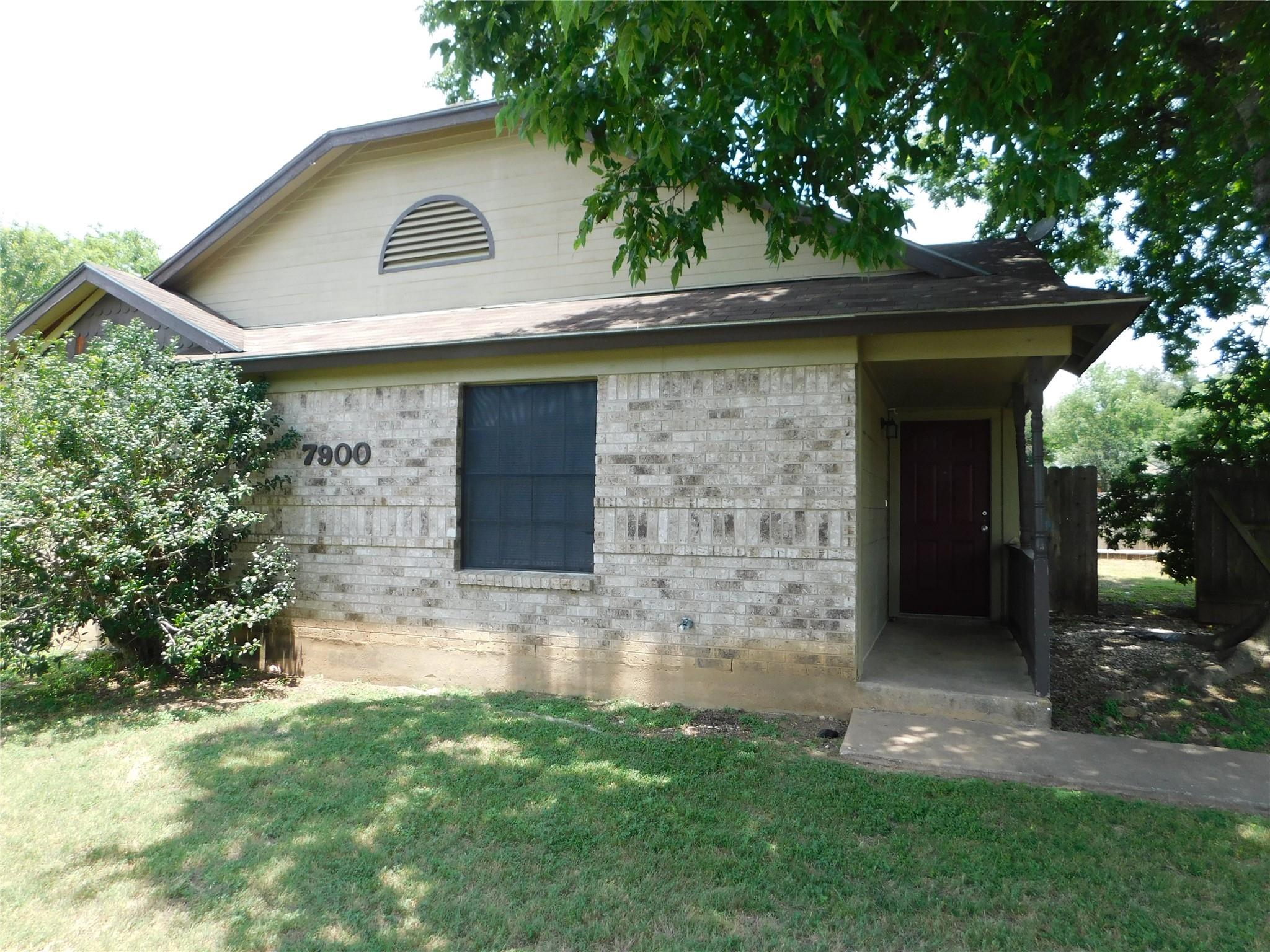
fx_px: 844
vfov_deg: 58.9
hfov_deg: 73.9
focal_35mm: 23
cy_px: 476
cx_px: 635
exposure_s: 1/400
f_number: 3
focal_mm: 4
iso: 125
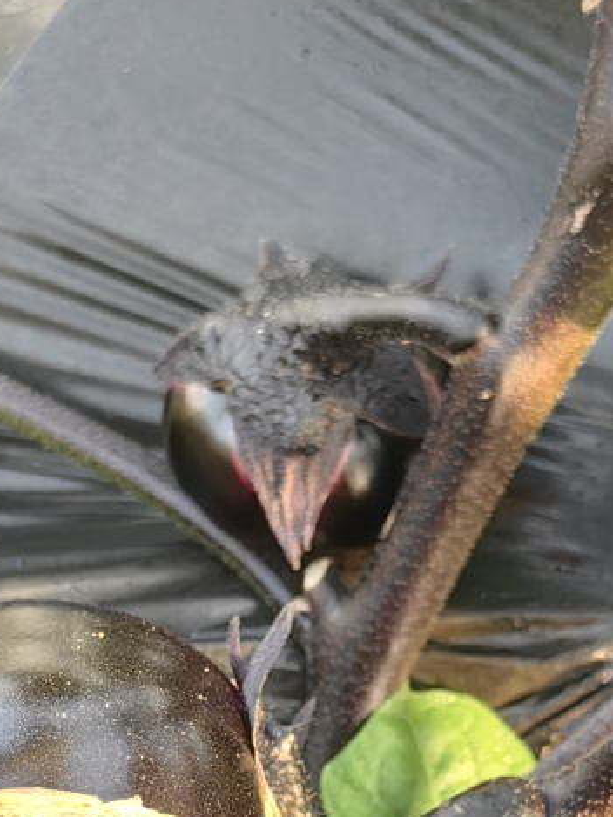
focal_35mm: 100
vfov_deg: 18.9
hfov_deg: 14.7
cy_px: 893
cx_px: 141
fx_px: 2360
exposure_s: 1/300
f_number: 2
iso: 160
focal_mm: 5.75
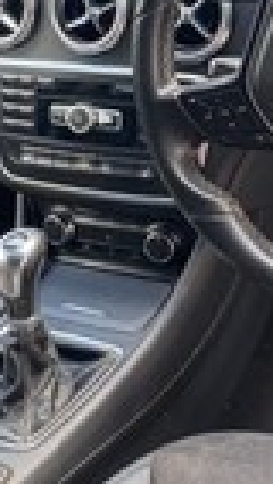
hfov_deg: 17.0
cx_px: 249
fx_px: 900
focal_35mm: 70
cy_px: 82
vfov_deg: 29.3
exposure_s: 1/121
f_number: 1.8
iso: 50
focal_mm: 4.25
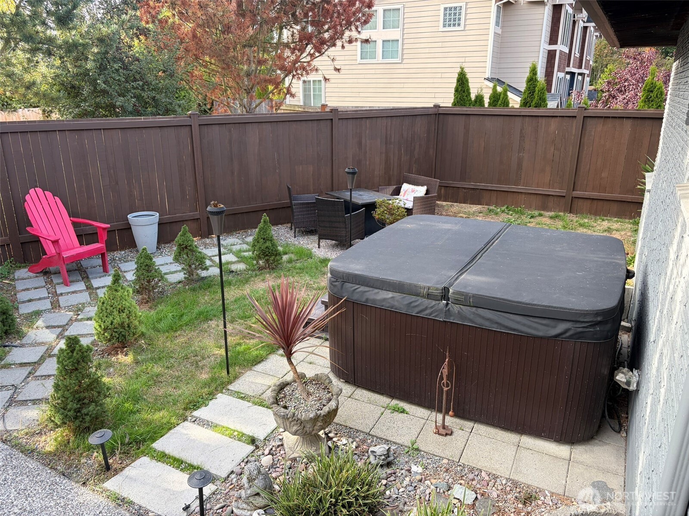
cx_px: 344
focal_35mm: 26
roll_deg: +0.6
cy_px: 258
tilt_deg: -17.2
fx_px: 518
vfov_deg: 53.1
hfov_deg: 67.3
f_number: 1.6
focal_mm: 5.96
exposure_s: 1/269
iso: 50
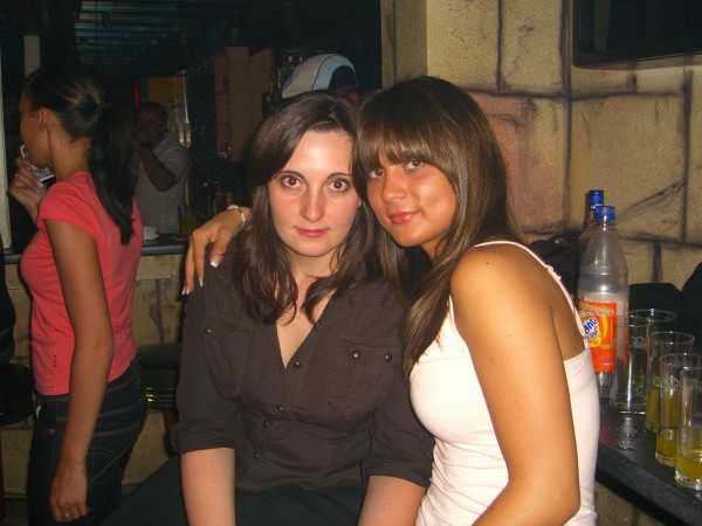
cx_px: 351
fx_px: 771
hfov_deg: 49.0
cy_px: 263
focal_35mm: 38
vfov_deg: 37.7
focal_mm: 7.9
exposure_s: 1/60
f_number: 2.8
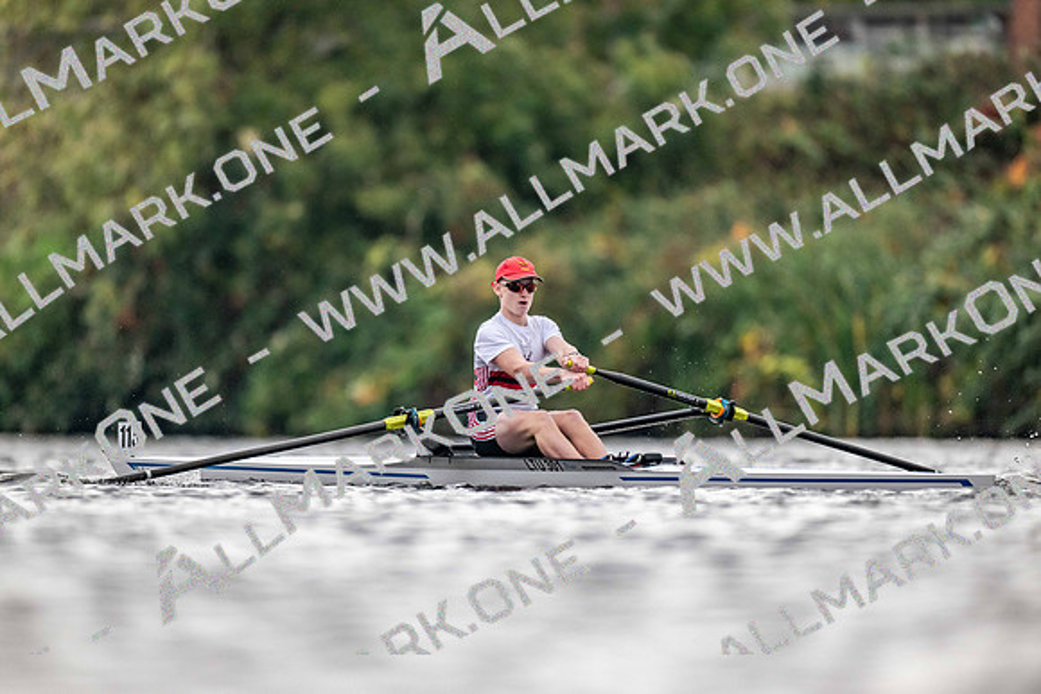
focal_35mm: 600
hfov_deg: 3.4
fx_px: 17353
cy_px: 347
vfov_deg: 2.3
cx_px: 520
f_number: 4
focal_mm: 600
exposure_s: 1/2500
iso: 2200
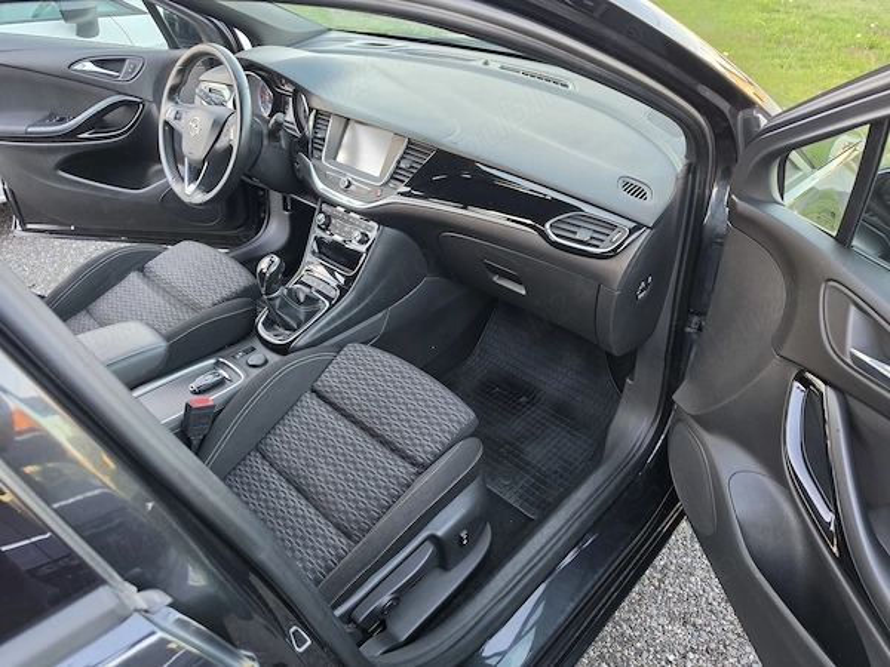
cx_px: 445
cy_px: 334
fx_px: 591
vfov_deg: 58.9
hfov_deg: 73.9
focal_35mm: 23
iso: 125
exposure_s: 1/100
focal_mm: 6.5
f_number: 1.4
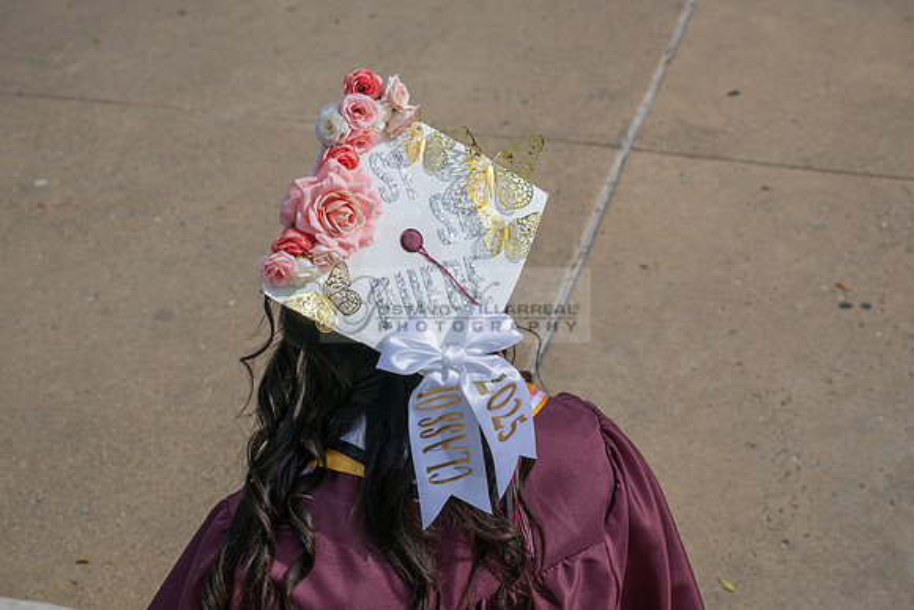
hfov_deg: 28.8
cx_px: 457
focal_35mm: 70
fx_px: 1778
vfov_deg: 19.5
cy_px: 305
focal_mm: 70
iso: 200
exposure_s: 1/2000
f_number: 8
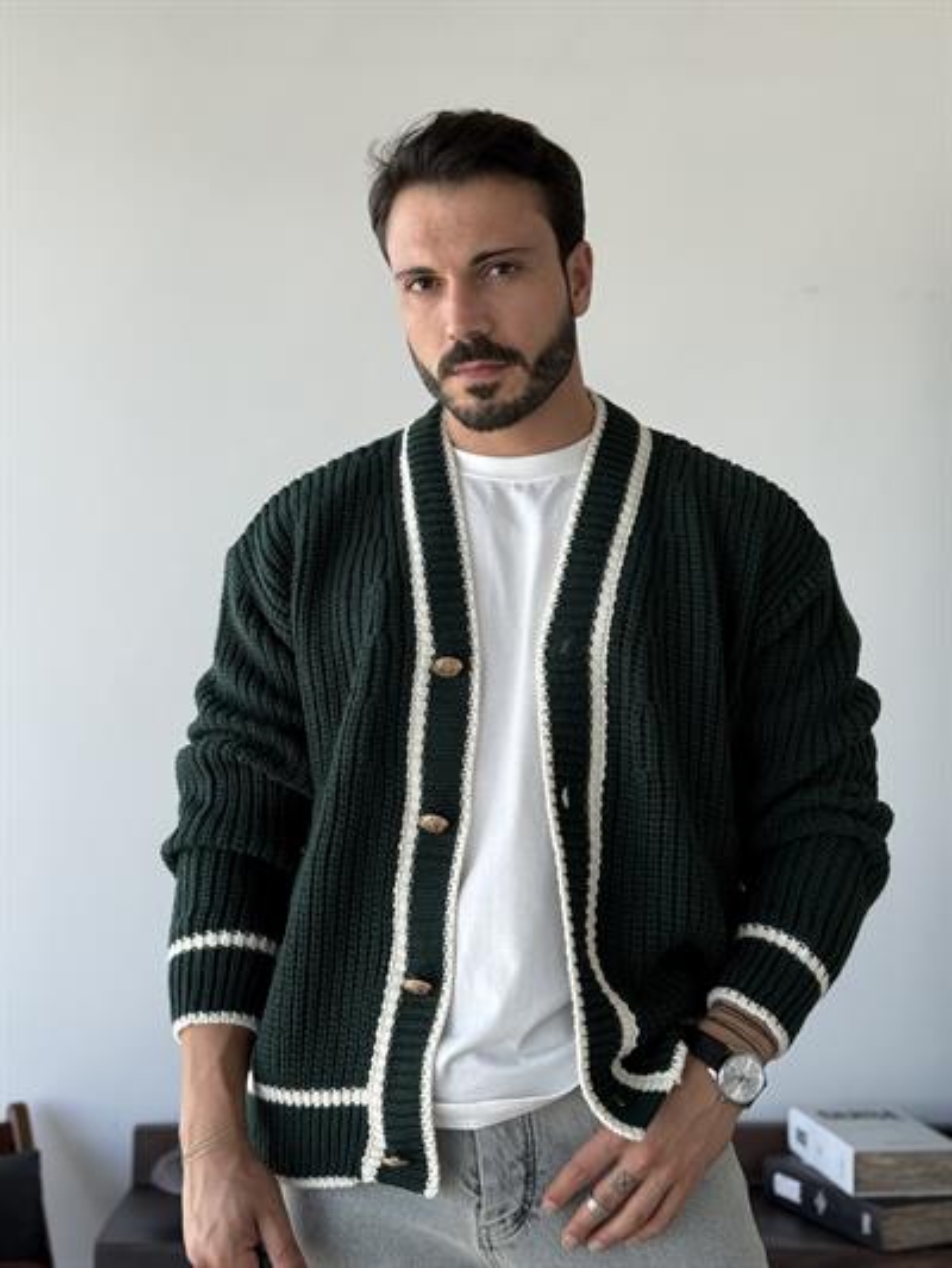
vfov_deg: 39.6
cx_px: 476
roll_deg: -0.7
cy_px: 634
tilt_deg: +2.5
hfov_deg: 30.3
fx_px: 1759
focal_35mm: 48
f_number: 1.78
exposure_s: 1/227
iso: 50
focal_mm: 6.76
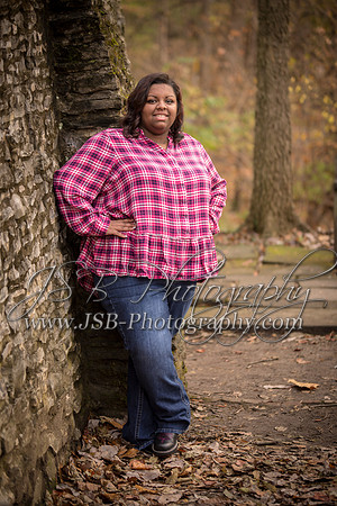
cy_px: 253
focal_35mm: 110
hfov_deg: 12.5
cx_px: 168
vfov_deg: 18.6
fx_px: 1544
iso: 200
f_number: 2.8
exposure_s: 1/100
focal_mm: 110
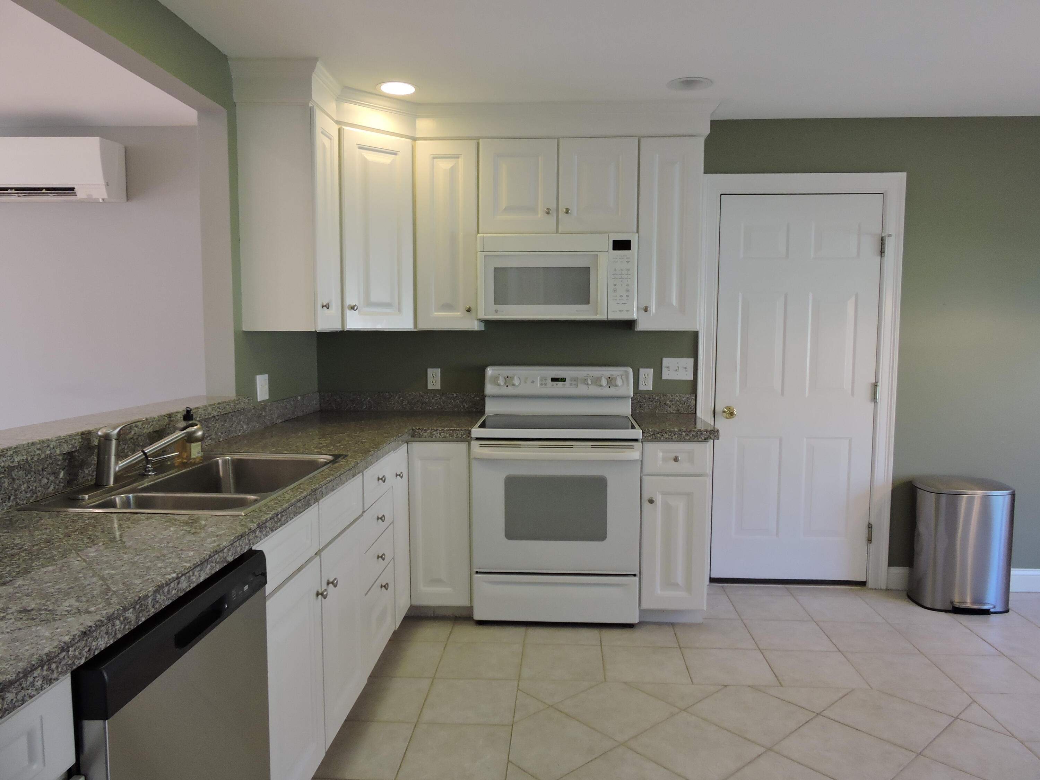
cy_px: 390
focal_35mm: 24
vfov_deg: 56.8
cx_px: 520
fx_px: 721
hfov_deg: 71.6
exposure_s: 1/30
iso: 250
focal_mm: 4.3
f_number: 3.3
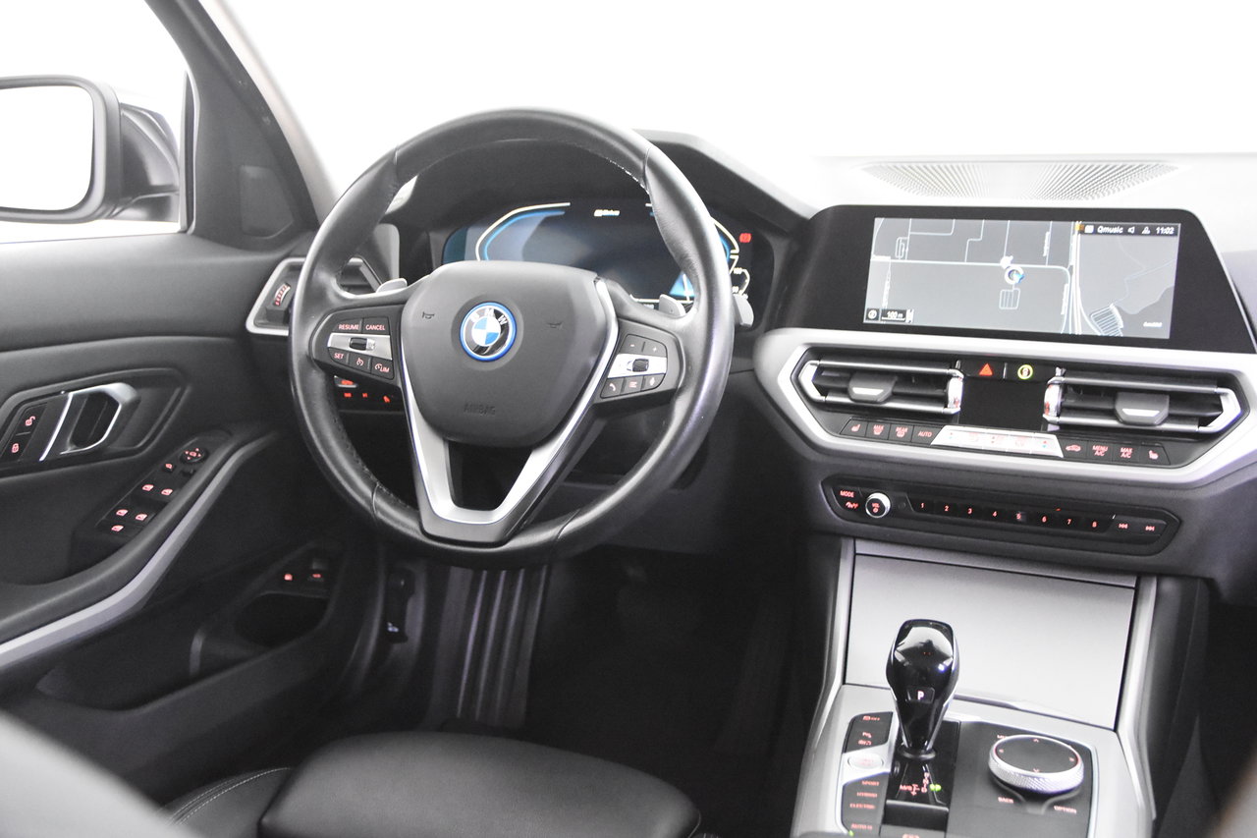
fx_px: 1361
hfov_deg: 49.6
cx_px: 628
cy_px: 419
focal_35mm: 39
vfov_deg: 34.2
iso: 9000
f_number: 3.2
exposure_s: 1/40
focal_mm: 26
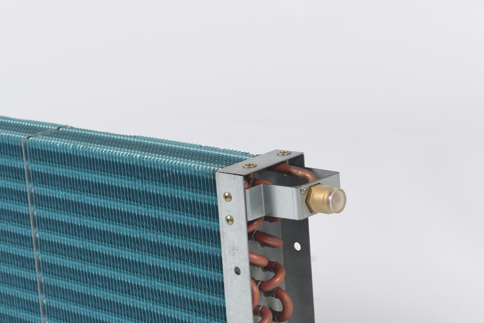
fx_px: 1641
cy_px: 230
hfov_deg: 16.5
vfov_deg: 11.2
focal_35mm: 122
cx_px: 30
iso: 160
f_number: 7.1
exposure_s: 1/80
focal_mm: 62
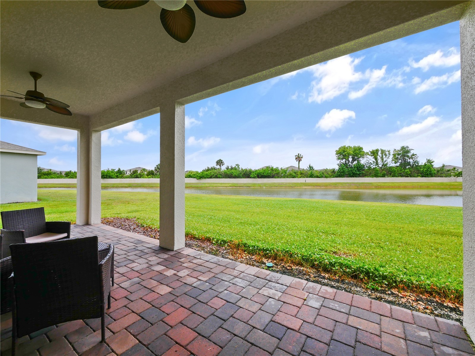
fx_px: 192
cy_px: 178
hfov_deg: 102.1
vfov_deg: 85.7
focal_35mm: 14
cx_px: 238
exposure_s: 1/320
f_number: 7.1
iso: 200
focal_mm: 7
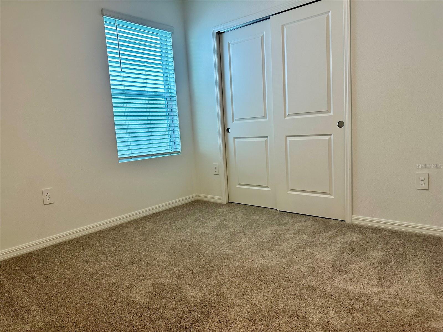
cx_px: 222
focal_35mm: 24
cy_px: 166
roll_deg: +3.4
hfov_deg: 71.6
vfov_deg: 56.8
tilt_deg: -6.8
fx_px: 307
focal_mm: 6.86
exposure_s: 1/120
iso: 125
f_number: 1.78
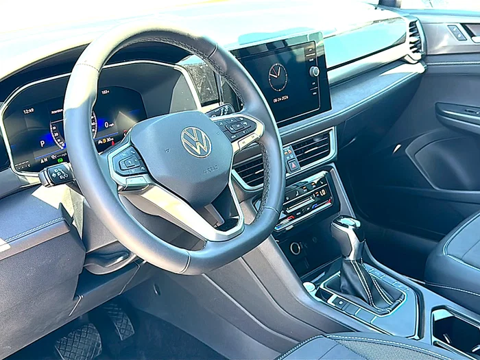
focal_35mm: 37
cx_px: 240
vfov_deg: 38.7
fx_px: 513
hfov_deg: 50.1
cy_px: 180
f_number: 1.78
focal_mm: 6.86
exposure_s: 1/228
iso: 125
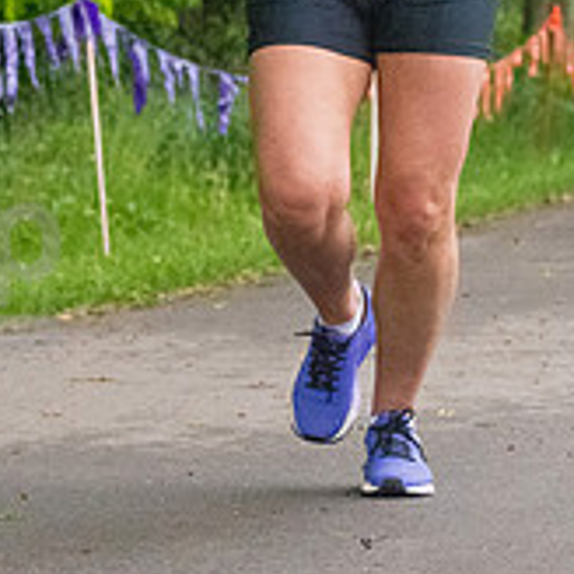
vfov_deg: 5.6
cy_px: -102
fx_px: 5891
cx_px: 362
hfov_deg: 5.6
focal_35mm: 314
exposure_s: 1/1250
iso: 6400
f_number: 5.6
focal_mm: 90
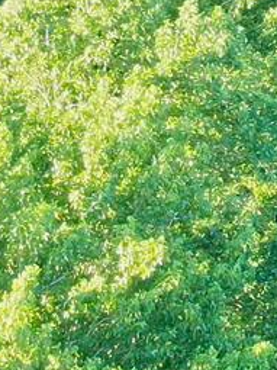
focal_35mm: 193
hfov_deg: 7.3
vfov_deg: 10.0
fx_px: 2061
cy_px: -176
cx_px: 606
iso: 100
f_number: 2.8
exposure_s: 1/50
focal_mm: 4.39
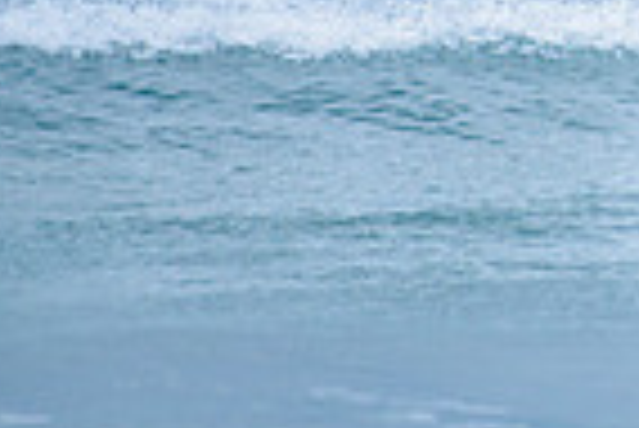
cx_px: 1125
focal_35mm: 2046
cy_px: -363
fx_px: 36353
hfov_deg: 1.0
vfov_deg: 0.7
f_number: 5.6
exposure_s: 1/2000
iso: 450
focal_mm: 500
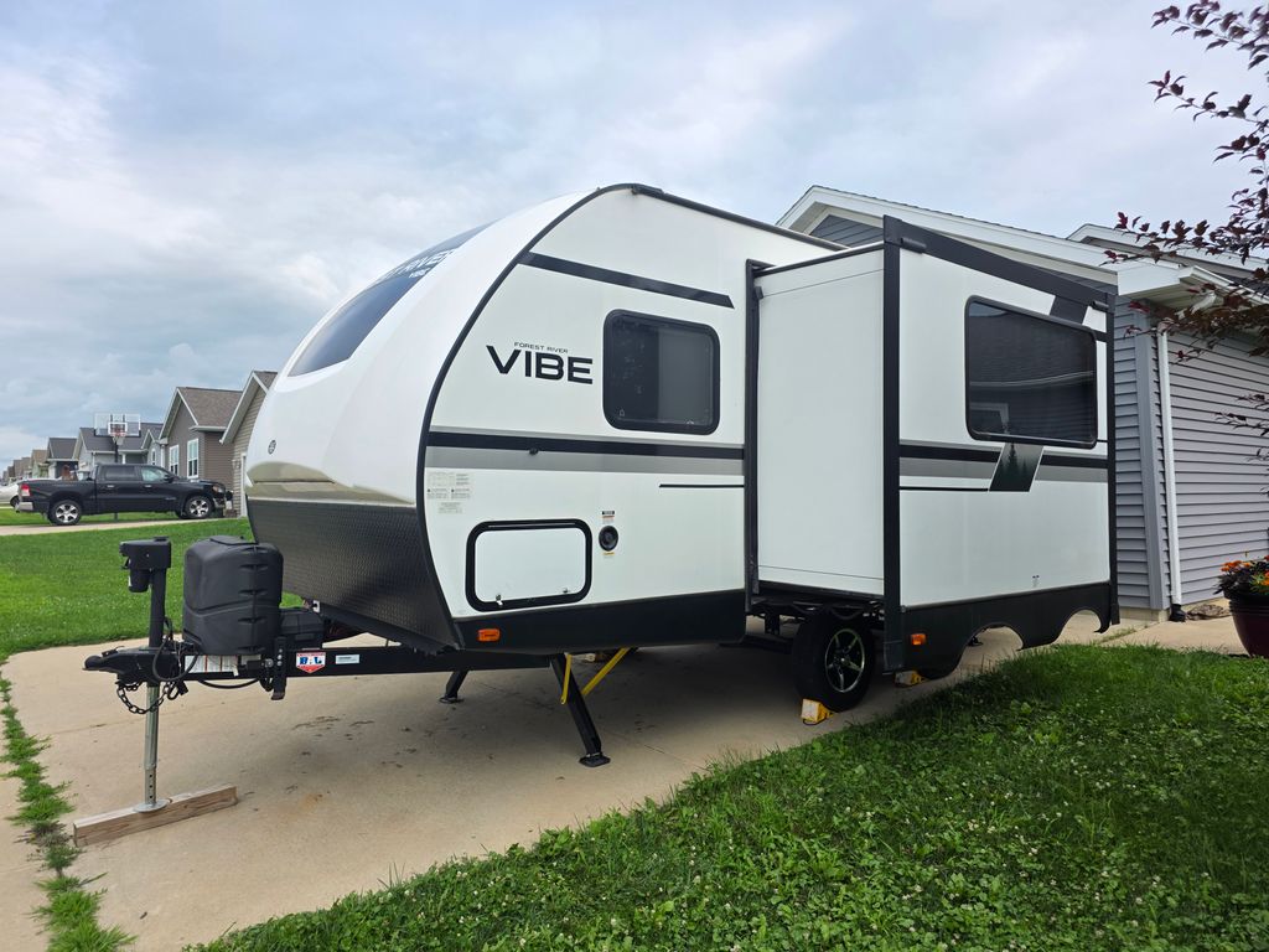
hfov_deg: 73.9
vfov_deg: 58.9
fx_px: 843
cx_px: 634
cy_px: 476
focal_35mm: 23
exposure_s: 1/2805
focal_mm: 6.3
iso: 80
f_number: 1.7
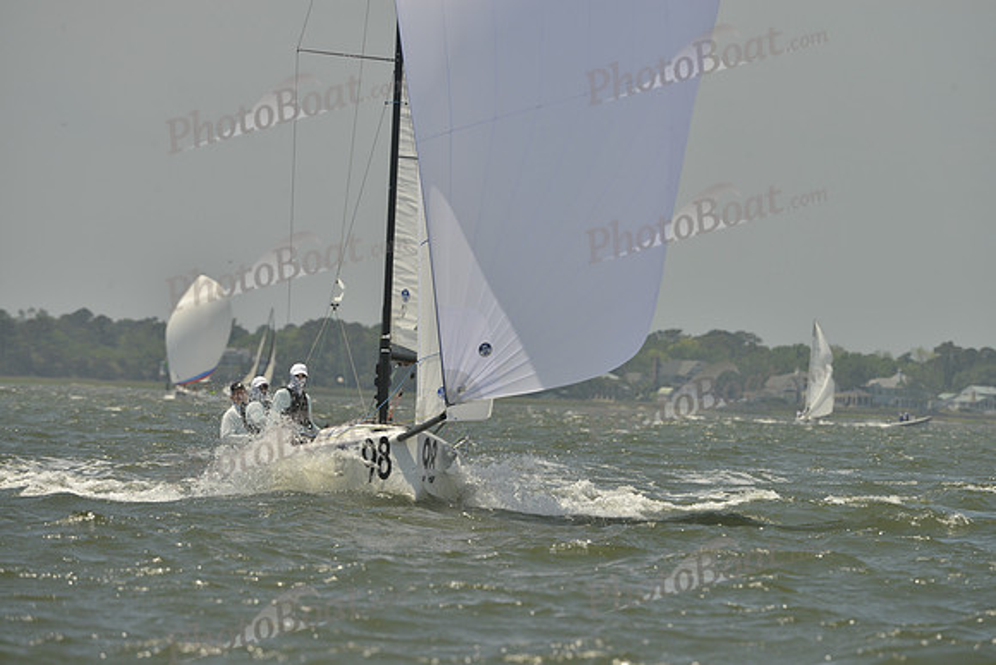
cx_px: 498
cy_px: 332
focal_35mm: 400
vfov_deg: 3.4
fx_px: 11069
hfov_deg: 5.2
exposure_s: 1/1250
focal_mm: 400
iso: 280
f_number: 9
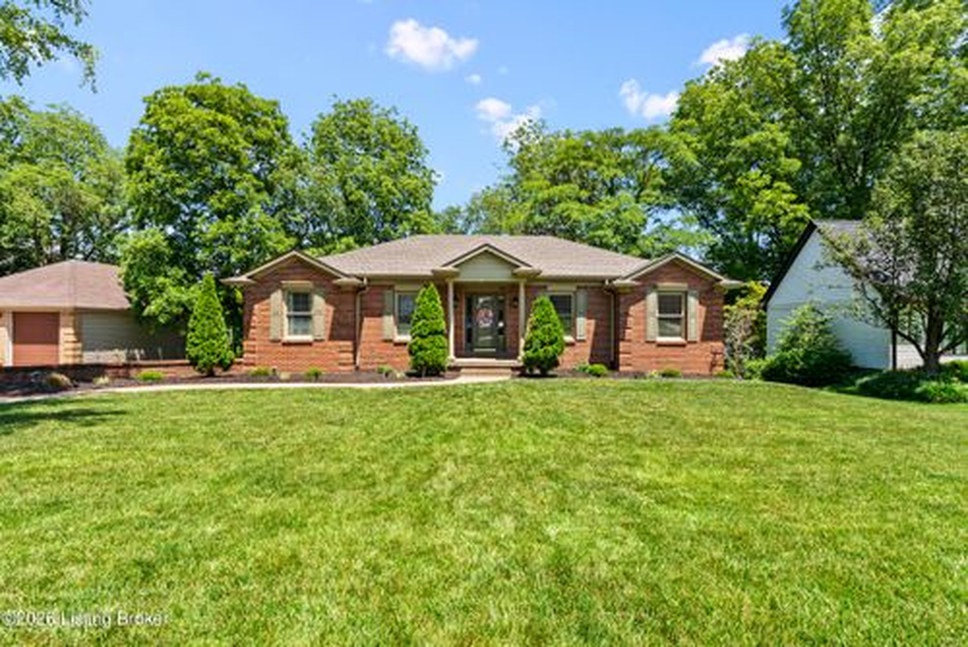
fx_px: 430
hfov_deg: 96.7
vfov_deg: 73.8
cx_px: 484
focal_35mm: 16
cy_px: 324
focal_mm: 16
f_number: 11
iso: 400
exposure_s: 1/80
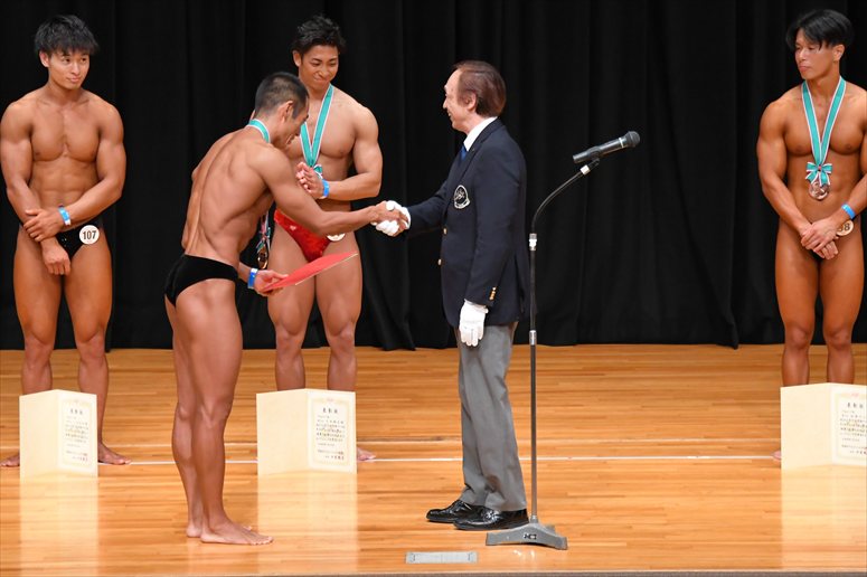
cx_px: 434
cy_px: 288
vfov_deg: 5.4
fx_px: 6138
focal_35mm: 255
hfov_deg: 8.1
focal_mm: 170
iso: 4000
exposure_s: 1/400
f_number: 5.6
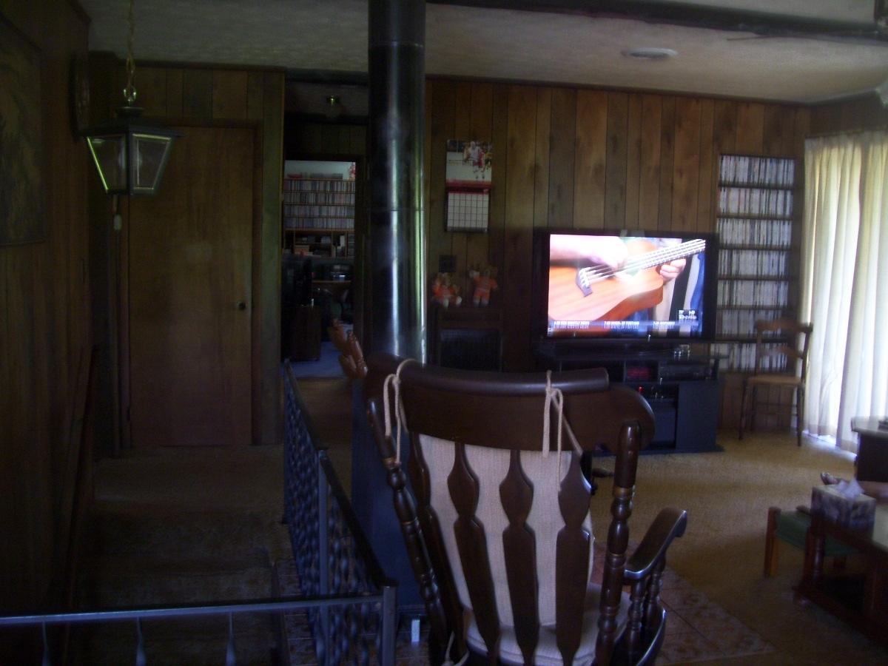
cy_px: 333
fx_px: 924
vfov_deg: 39.7
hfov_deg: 51.4
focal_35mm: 36
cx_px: 444
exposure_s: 1/8
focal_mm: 6
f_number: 2.7
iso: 160
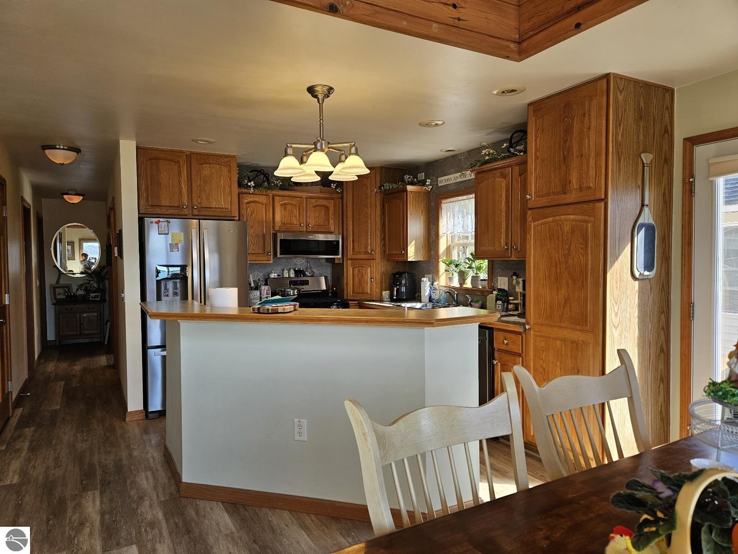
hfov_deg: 73.9
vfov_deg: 58.9
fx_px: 490
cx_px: 369
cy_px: 277
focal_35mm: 23
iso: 40
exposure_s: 1/120
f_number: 1.8
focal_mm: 5.4
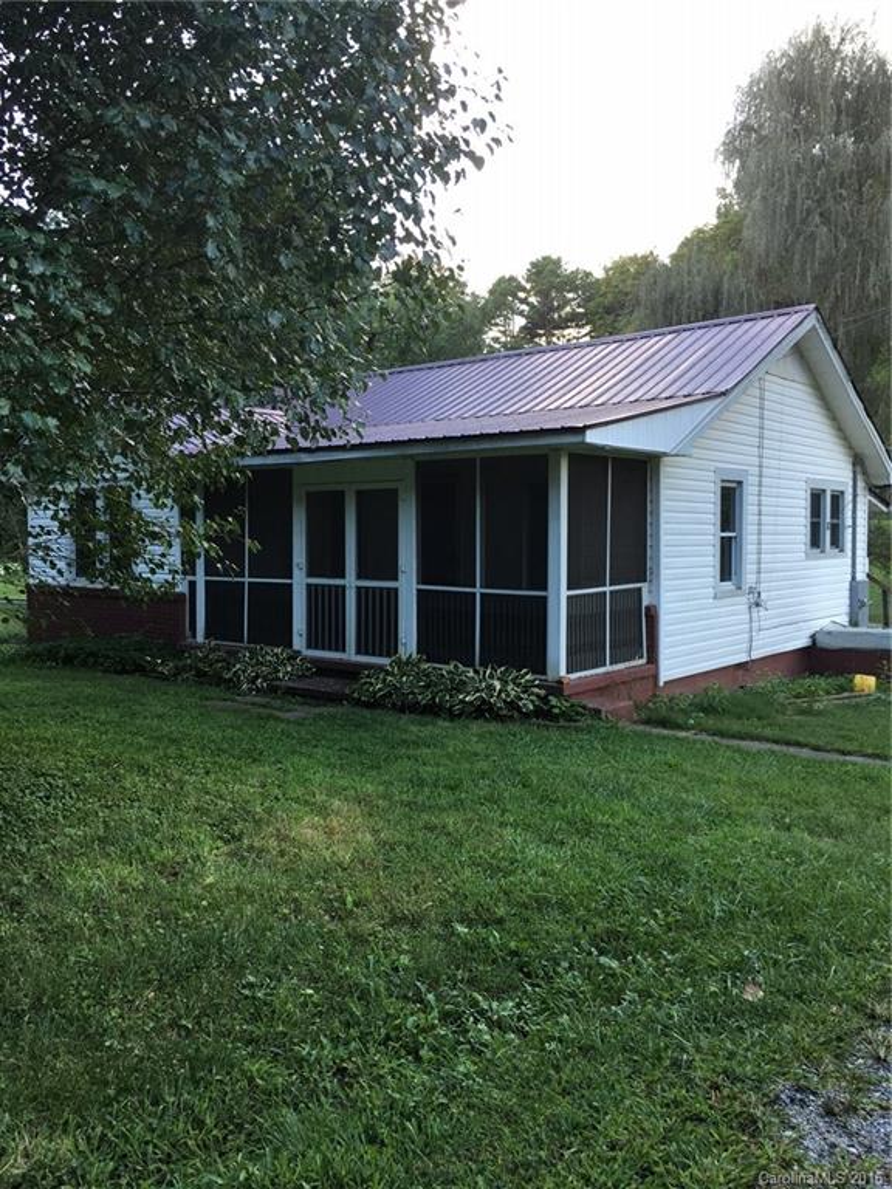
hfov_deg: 48.2
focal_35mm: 29
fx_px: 996
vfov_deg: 61.7
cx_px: 446
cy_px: 594
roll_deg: +0.2
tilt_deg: -1.5
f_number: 2.2
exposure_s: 1/120
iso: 40
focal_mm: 4.15
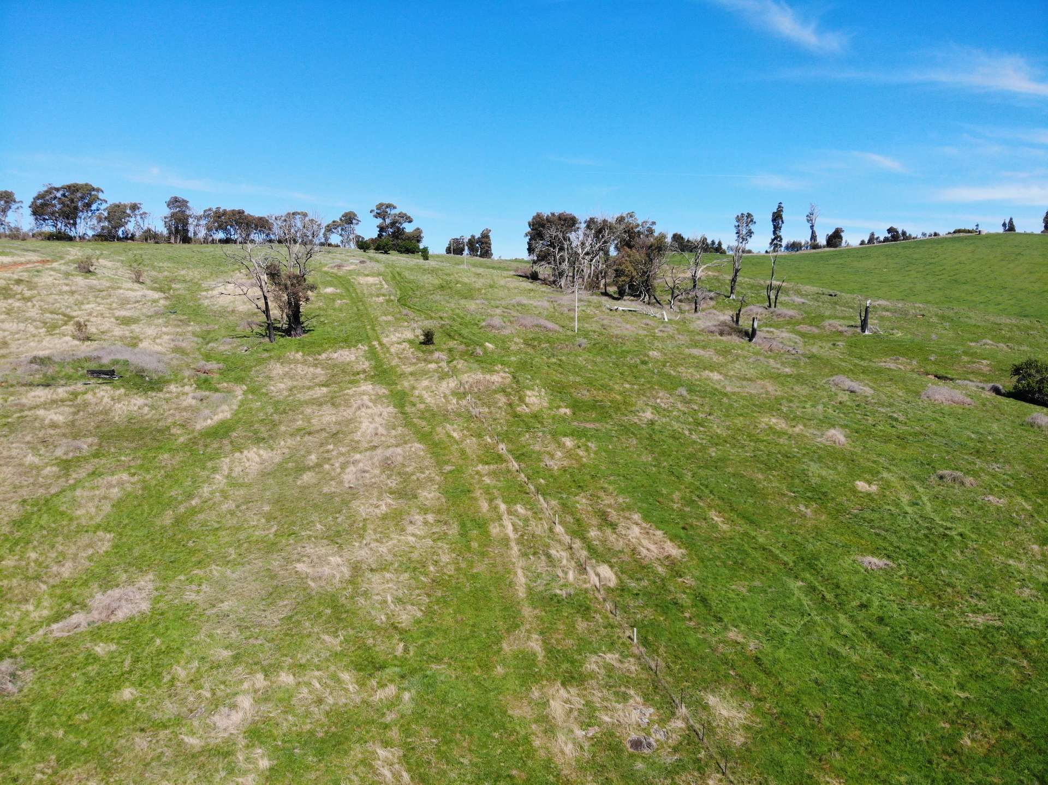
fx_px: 726
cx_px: 524
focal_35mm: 24
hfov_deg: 71.6
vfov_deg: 56.8
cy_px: 392
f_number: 2.8
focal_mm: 4.5
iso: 100
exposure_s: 1/870
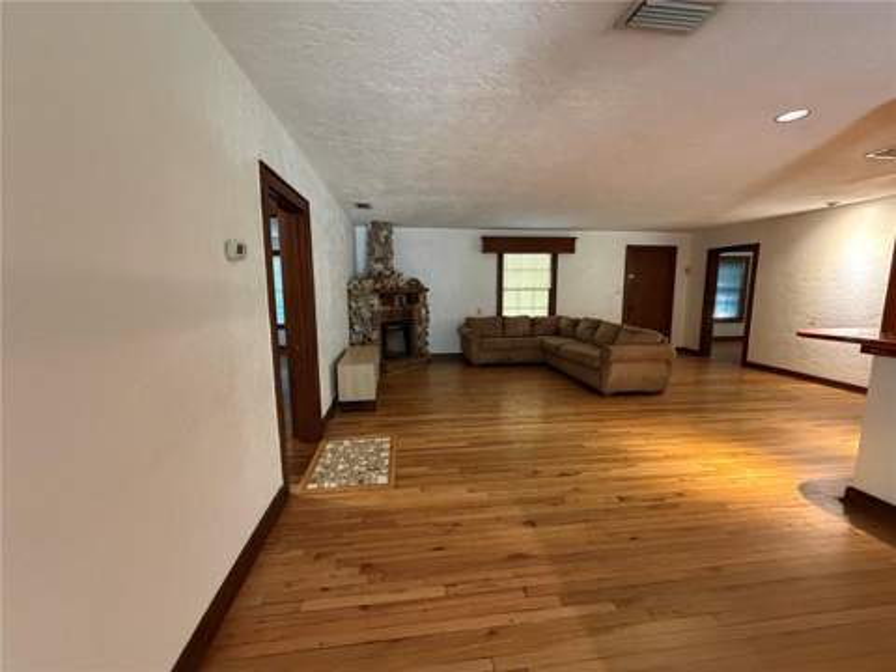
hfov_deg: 102.1
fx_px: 362
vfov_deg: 85.7
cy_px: 336
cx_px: 448
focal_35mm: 14
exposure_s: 1/60
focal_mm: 2.22
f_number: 2.2
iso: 1000
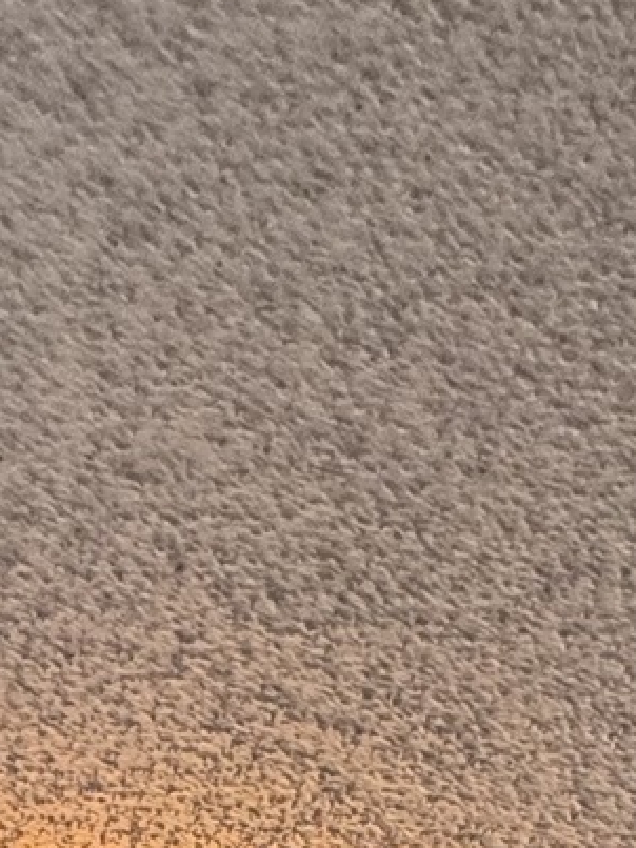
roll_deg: -1.1
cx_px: 432
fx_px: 1961
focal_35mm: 80
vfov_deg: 13.3
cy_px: 2258
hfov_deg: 18.4
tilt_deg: -4.2
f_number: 2.2
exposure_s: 1/60
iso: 400
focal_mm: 2.22
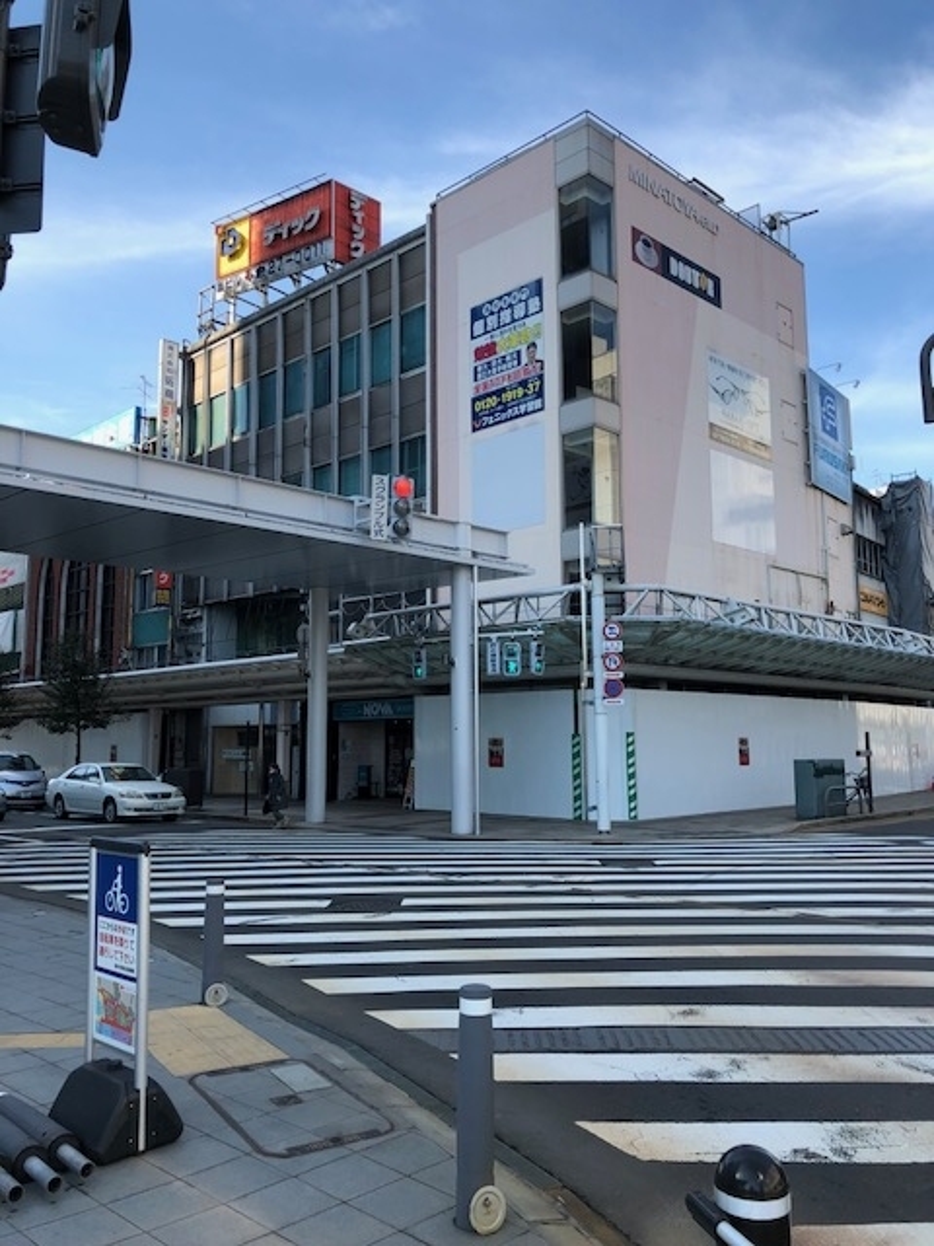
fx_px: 1043
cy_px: 623
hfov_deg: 48.2
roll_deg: +0.6
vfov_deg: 61.7
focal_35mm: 29
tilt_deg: +7.5
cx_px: 467
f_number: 1.8
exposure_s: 1/762
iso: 20
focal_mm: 3.99
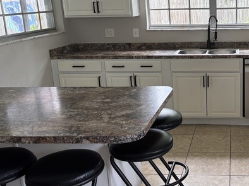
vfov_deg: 32.8
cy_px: 79
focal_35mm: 44
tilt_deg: -13.4
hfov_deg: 40.7
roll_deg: +0.9
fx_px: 316
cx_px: 208
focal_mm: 5.96
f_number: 1.6
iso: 80
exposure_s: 1/121
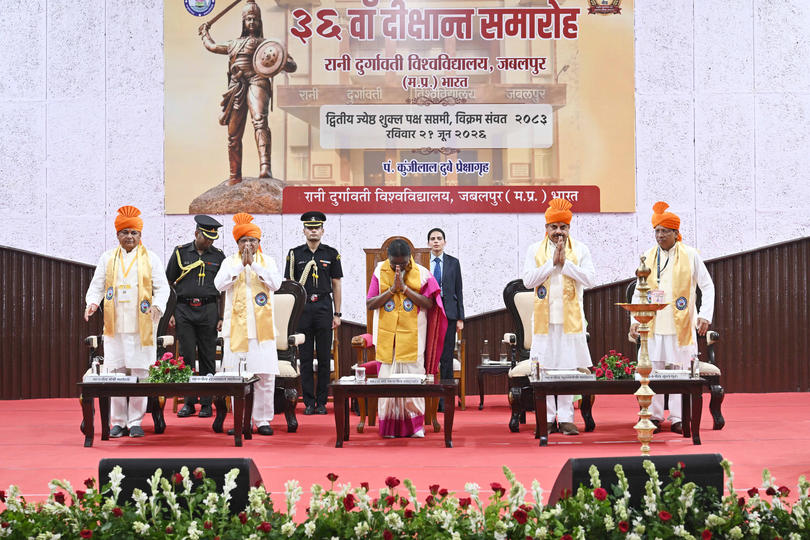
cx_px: 405
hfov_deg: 33.9
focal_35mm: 59
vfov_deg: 23.0
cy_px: 270
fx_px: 1327
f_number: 5
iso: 1250
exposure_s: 1/160
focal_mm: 59
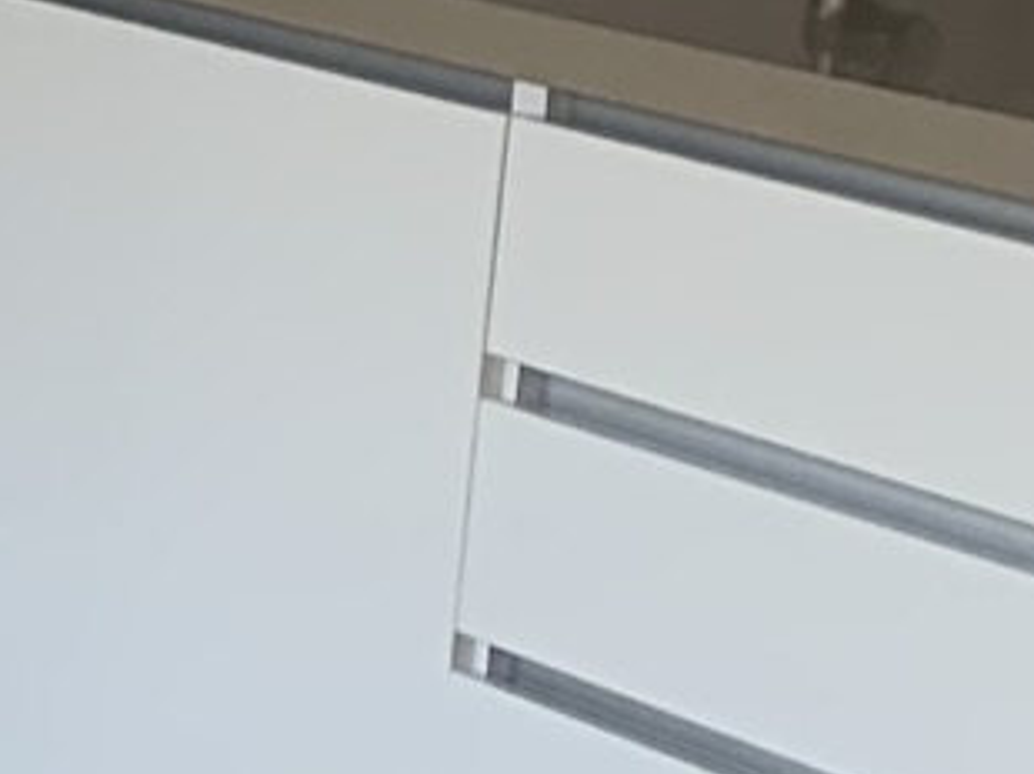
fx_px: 5134
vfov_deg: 8.6
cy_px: 153
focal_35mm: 172
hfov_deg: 9.2
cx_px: -2065
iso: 40
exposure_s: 1/122
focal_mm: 4.25
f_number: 1.8
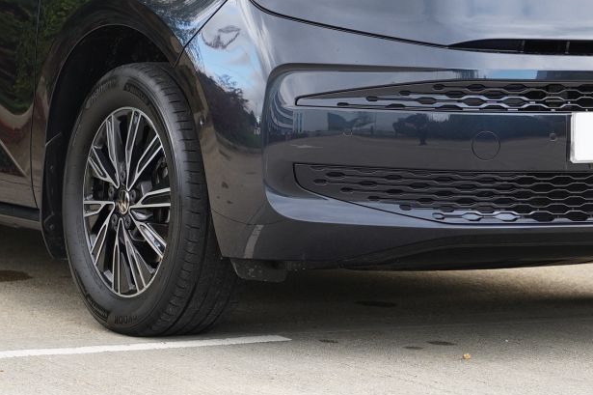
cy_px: -43
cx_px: 277
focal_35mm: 182
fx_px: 2995
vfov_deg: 7.5
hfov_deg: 11.3
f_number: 4
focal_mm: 70
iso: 320
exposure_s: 1/160
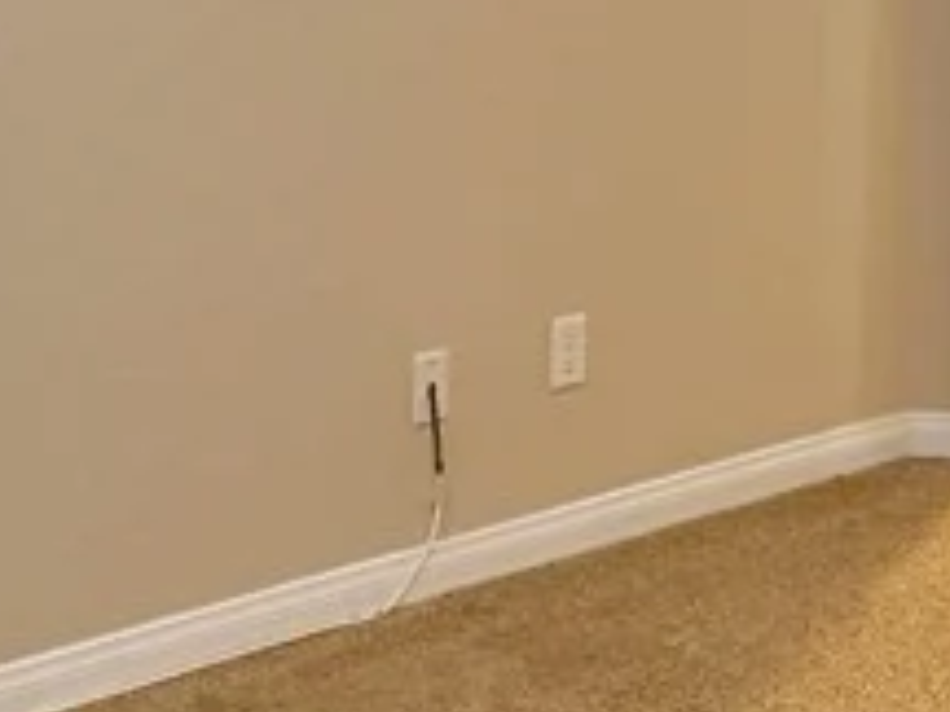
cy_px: -40
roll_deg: +0.2
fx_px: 3129
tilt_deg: -5.7
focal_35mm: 114
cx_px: 255
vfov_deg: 12.8
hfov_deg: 17.2
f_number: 1.78
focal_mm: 6.76
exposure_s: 1/60
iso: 320
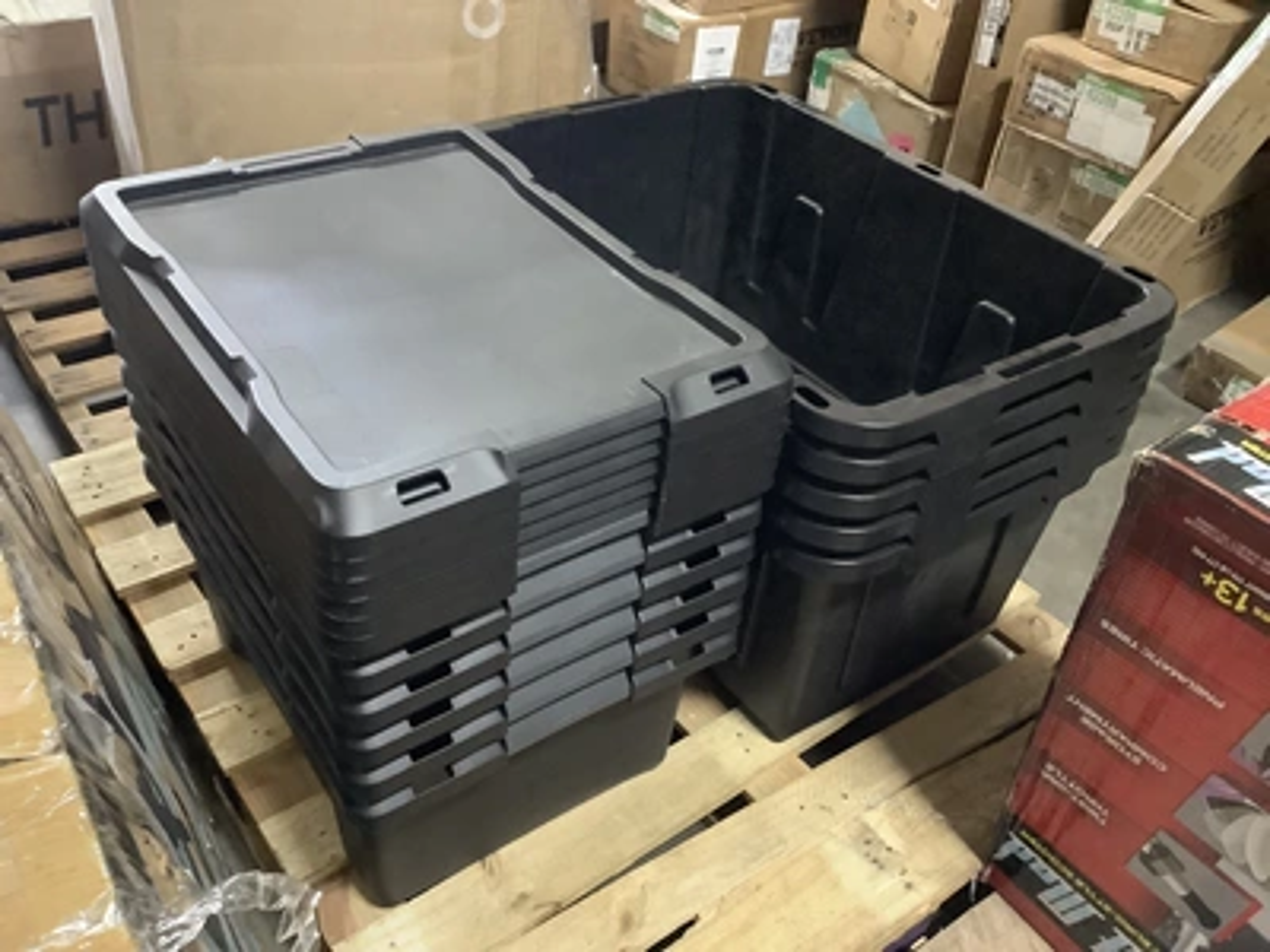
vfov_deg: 45.4
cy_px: 476
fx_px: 1137
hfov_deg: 58.4
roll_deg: -6.0
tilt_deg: -39.6
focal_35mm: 31
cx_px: 635
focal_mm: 3.3
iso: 640
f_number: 2.4
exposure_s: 1/24
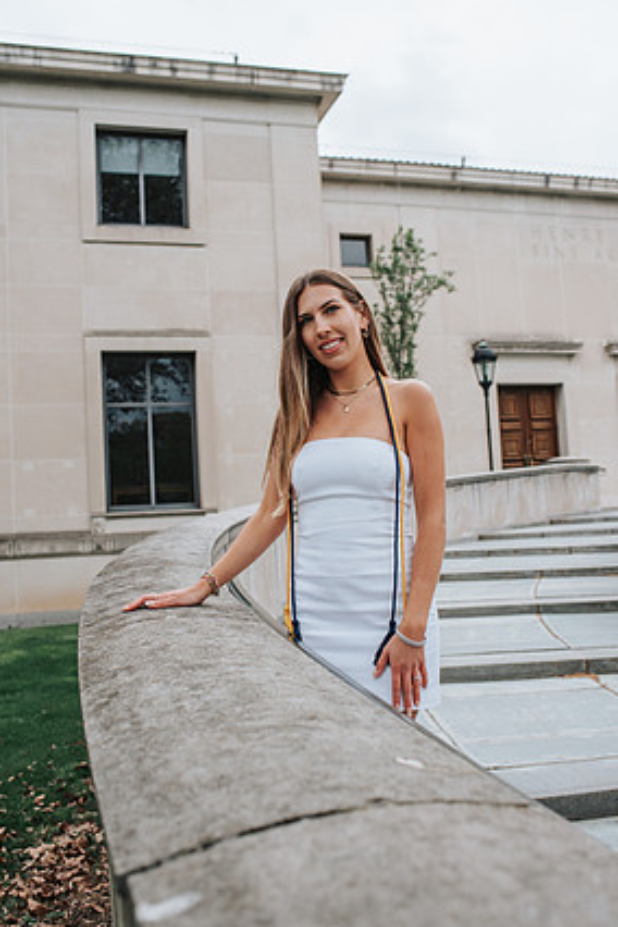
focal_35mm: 37
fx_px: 953
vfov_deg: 51.9
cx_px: 318
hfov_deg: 35.9
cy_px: 459
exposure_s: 1/500
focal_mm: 35
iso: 140
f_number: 4
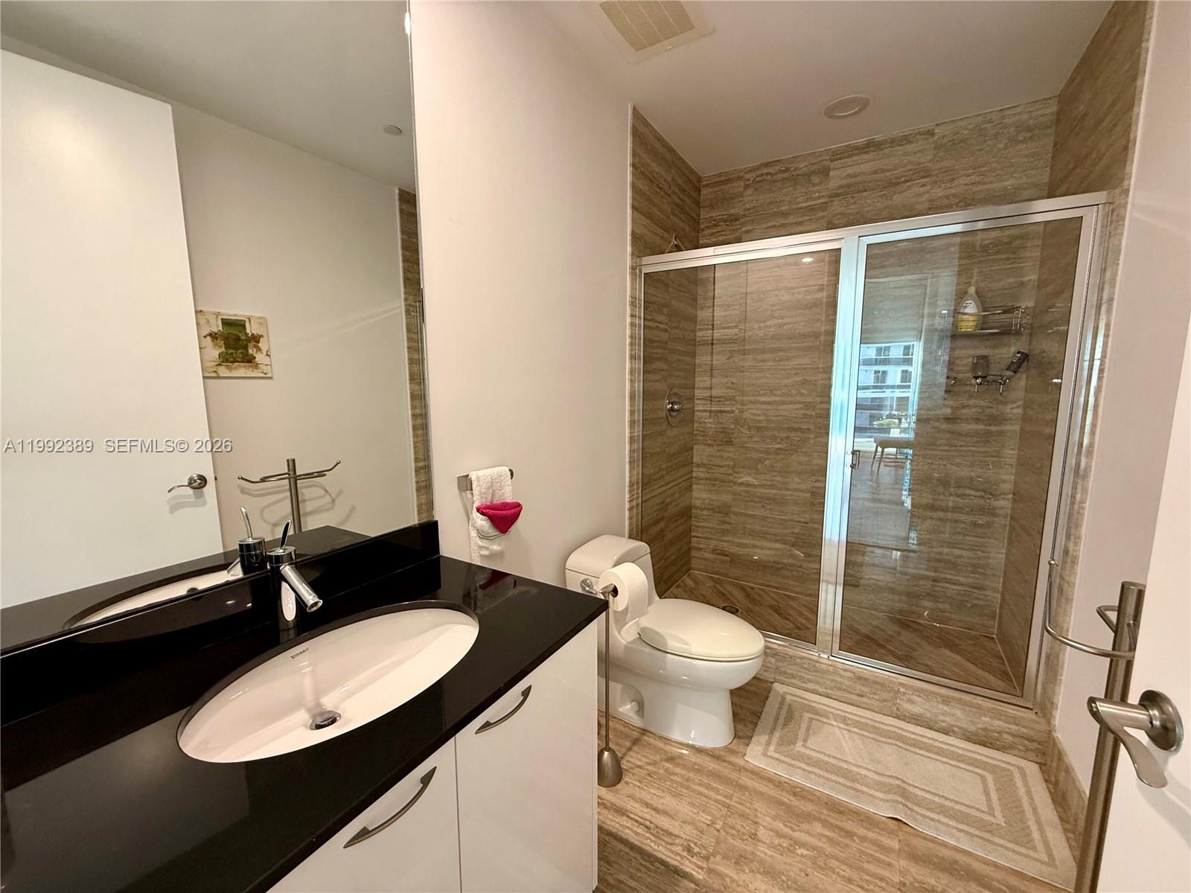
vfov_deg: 85.7
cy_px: 446
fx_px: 482
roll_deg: +0.0
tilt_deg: -7.9
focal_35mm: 14
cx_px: 596
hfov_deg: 102.1
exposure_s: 1/60
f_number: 2.2
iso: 250
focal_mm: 2.22
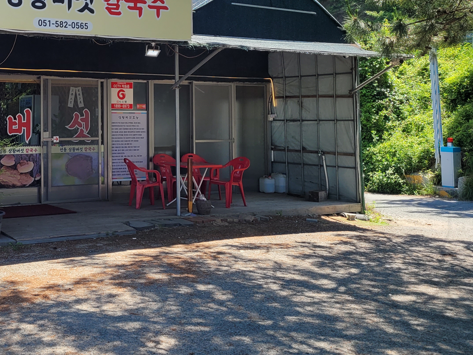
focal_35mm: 49
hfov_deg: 36.0
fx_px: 670
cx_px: 28
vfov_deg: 29.0
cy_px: 73
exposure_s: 1/761
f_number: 1.8
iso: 40
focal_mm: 5.4
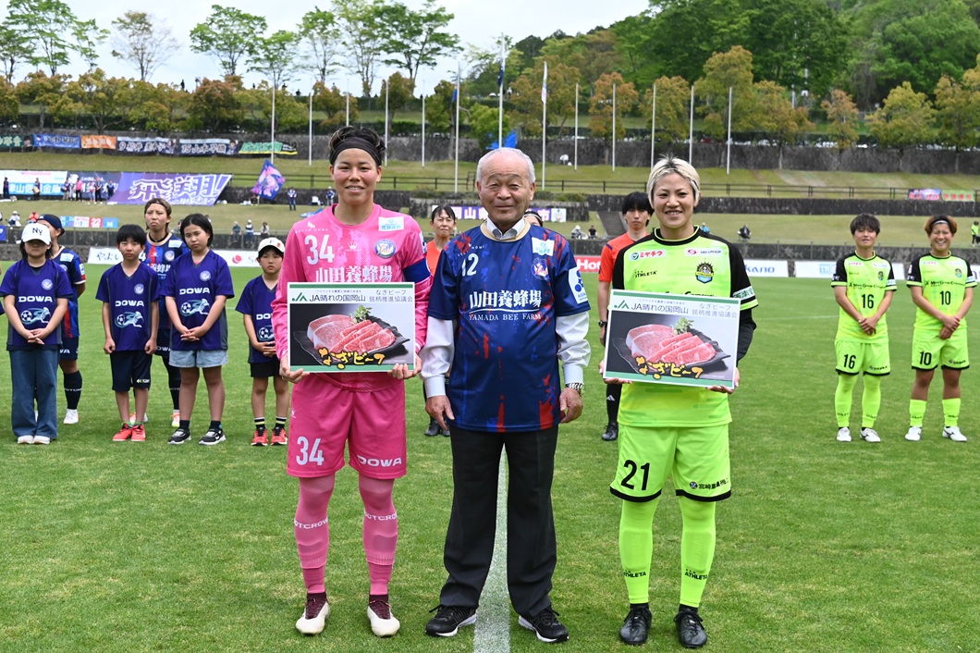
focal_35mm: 46
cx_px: 490
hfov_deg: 42.8
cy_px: 326
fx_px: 1252
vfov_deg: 29.2
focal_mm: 31
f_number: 6.3
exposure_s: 1/1250
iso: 400
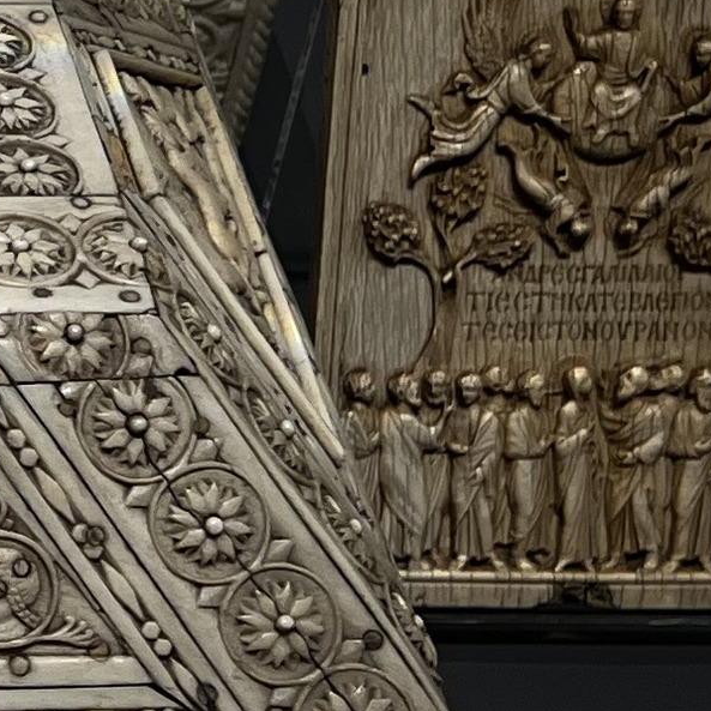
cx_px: -896
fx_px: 3602
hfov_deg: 10.1
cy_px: 211
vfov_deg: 11.3
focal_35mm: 155
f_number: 1.5
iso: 80
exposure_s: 1/71
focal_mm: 5.7
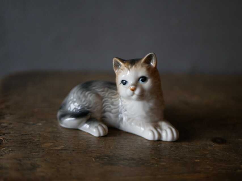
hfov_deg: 38.2
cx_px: 121
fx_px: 350
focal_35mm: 50
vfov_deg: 29.1
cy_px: 90
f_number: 1.7
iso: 500
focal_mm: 25
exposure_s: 1/125
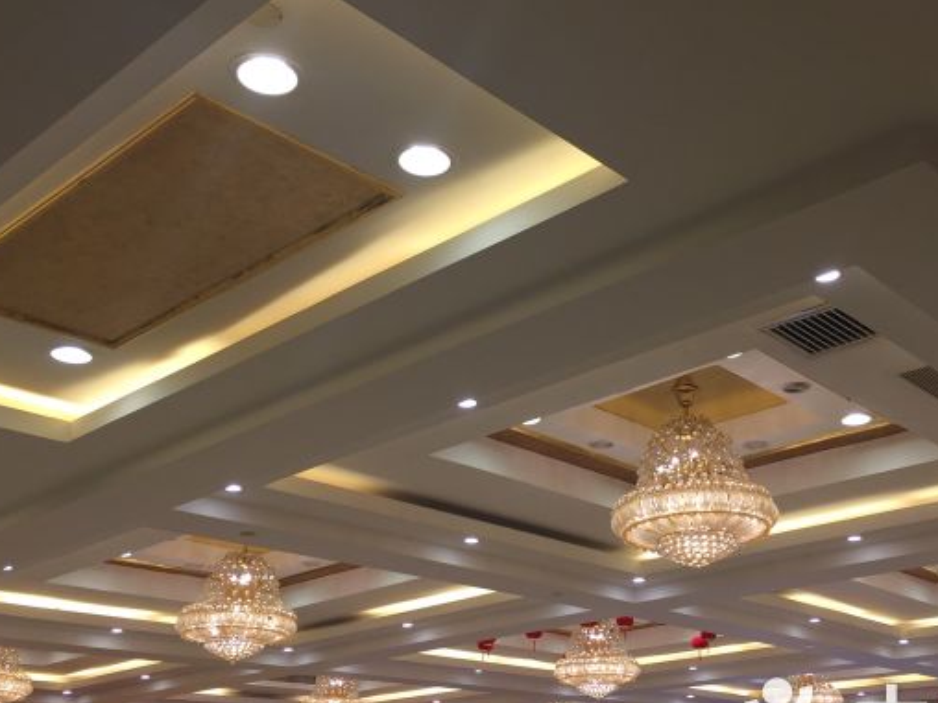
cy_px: 333
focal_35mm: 40
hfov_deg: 46.5
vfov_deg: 36.0
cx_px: 561
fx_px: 1084
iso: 32
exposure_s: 1/50
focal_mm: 4.15
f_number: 2.2
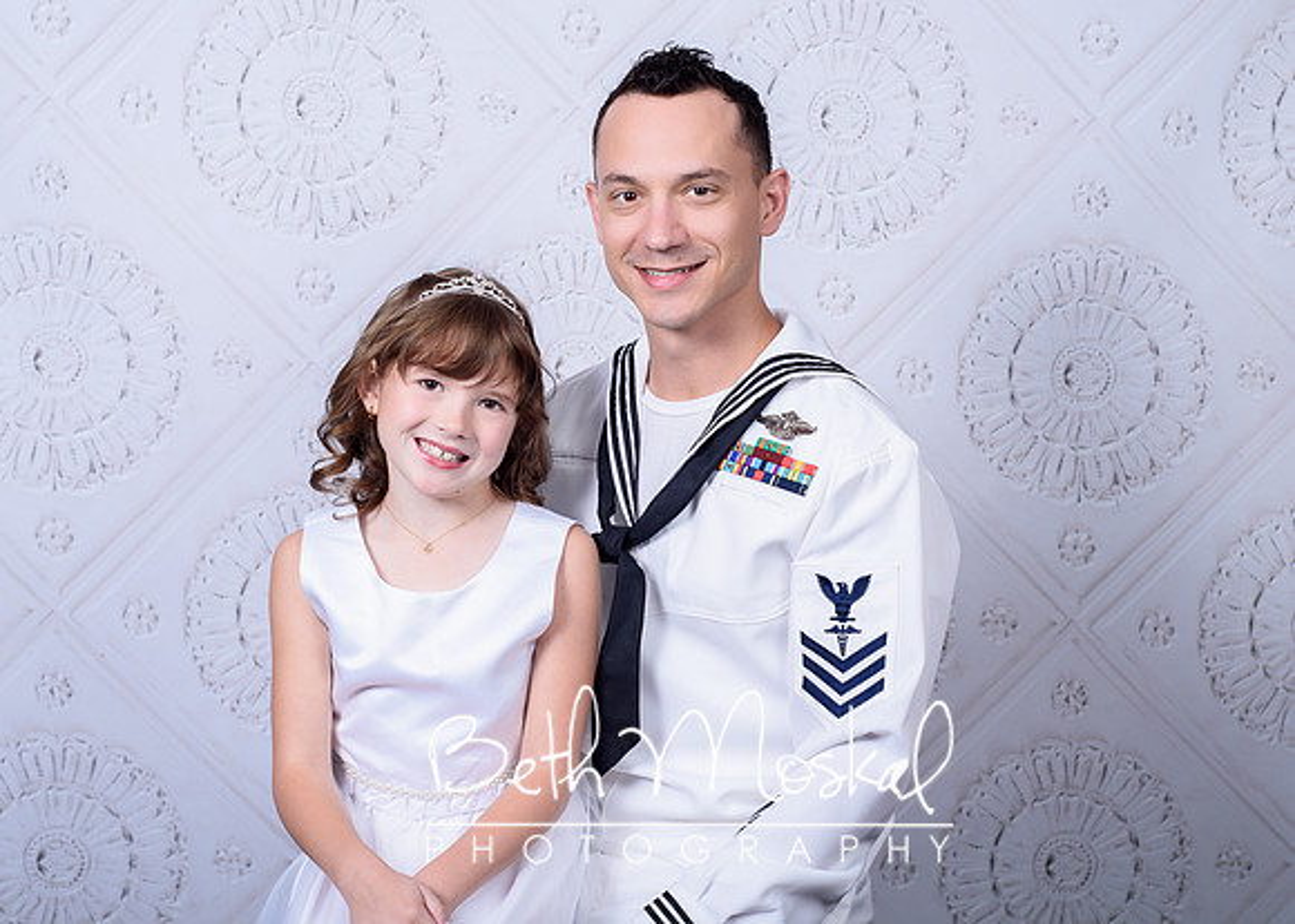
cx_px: 663
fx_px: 2288
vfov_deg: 22.8
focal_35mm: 62
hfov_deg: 31.6
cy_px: 402
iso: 100
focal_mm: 50
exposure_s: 1/200
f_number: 5.6
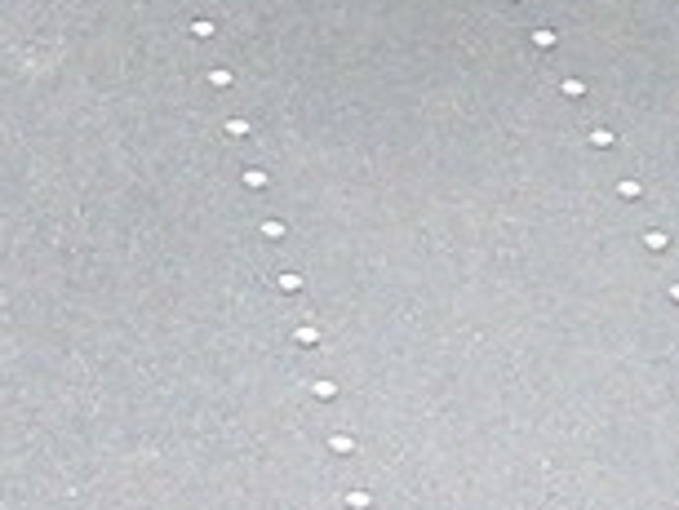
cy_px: 182
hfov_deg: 6.1
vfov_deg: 4.7
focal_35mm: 314
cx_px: -892
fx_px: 6164
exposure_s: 1/20
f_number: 7.1
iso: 1600
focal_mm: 9
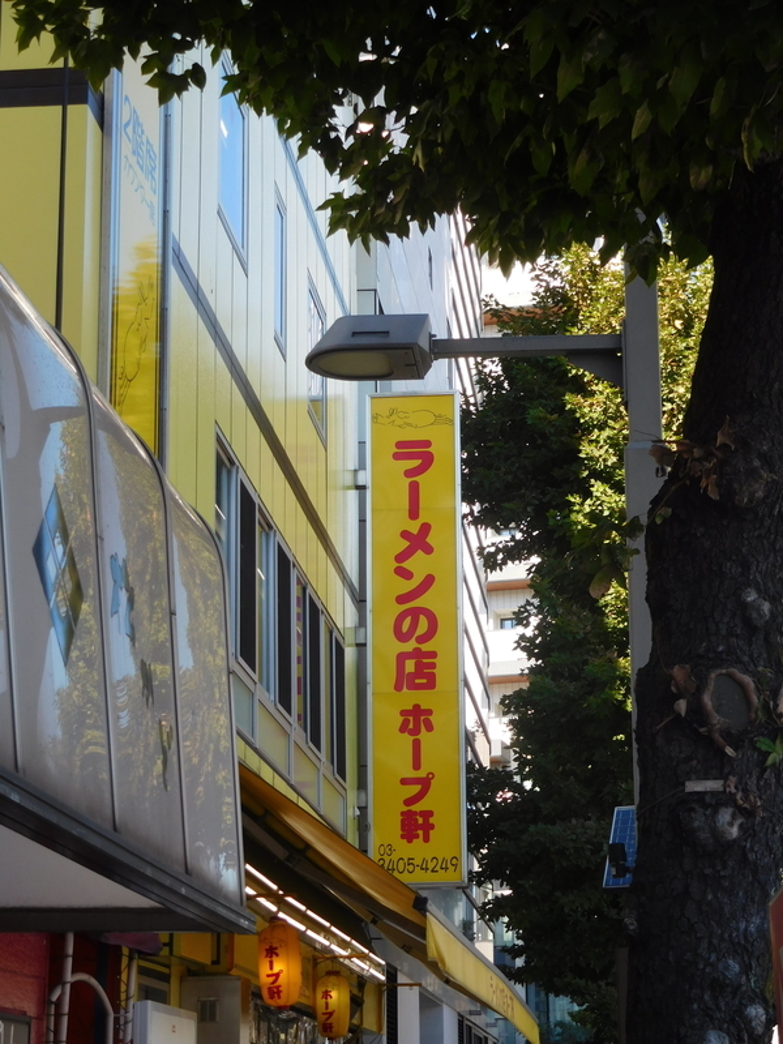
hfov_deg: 21.0
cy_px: 522
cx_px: 392
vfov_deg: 27.8
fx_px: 2111
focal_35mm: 70
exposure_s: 1/200
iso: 125
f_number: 4.5
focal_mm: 12.5
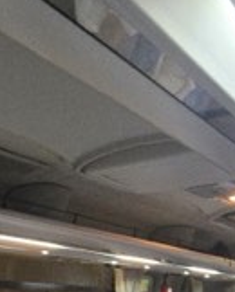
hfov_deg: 28.3
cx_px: -4
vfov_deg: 34.5
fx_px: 434
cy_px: 281
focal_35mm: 50
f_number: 2.2
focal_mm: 2.2
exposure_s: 1/30
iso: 1250
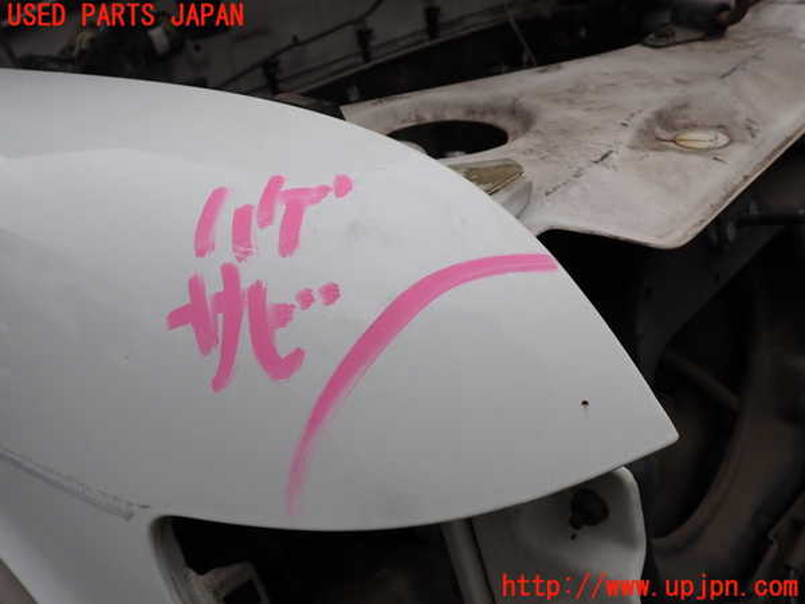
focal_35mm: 30
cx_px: 402
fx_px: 698
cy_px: 302
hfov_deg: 60.0
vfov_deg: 46.8
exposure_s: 1/640
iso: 100
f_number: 3.2
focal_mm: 5.4
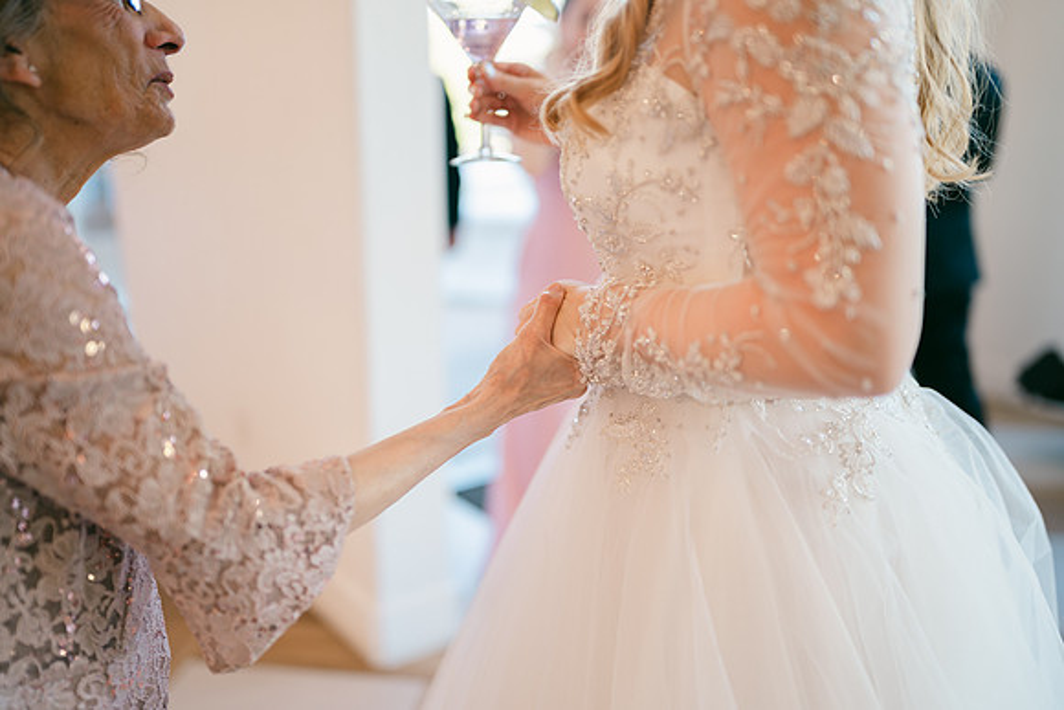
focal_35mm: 35
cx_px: 532
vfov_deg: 37.9
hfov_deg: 54.4
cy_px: 355
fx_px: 1035
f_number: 1.2
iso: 64
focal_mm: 35
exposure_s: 1/125
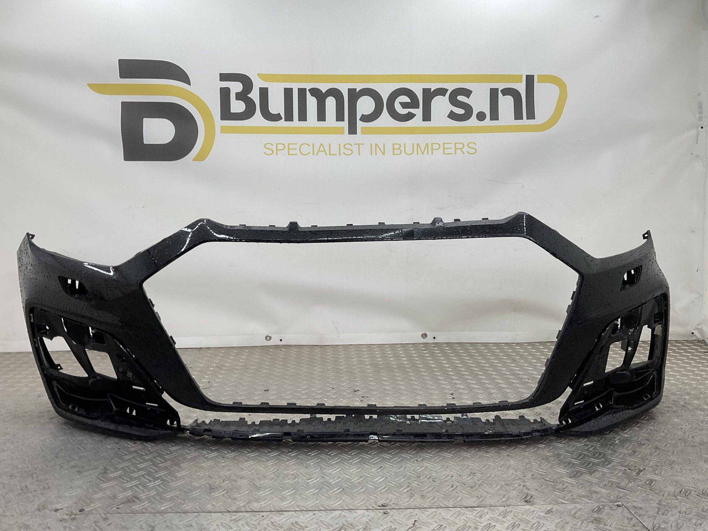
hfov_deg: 61.7
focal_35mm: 29
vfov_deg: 48.2
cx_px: 354
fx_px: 593
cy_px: 266
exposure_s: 1/119
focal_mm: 3
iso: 16
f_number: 1.8
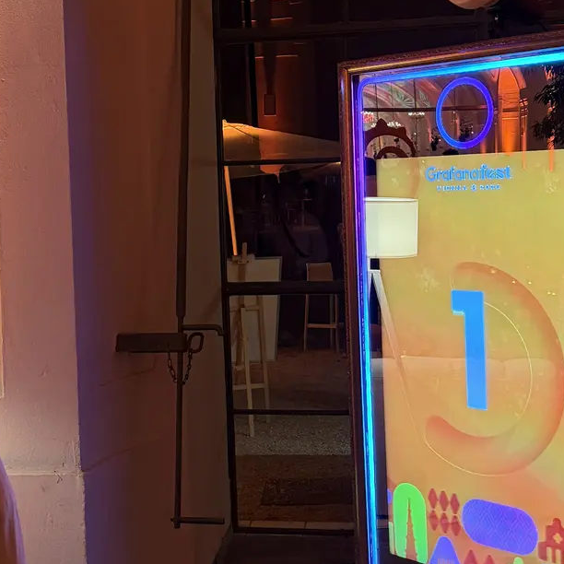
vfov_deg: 26.9
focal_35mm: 64
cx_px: 212
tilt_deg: -2.5
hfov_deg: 26.8
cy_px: 237
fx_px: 1180
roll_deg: +0.9
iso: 320
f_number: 1.78
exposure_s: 1/50
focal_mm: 6.76
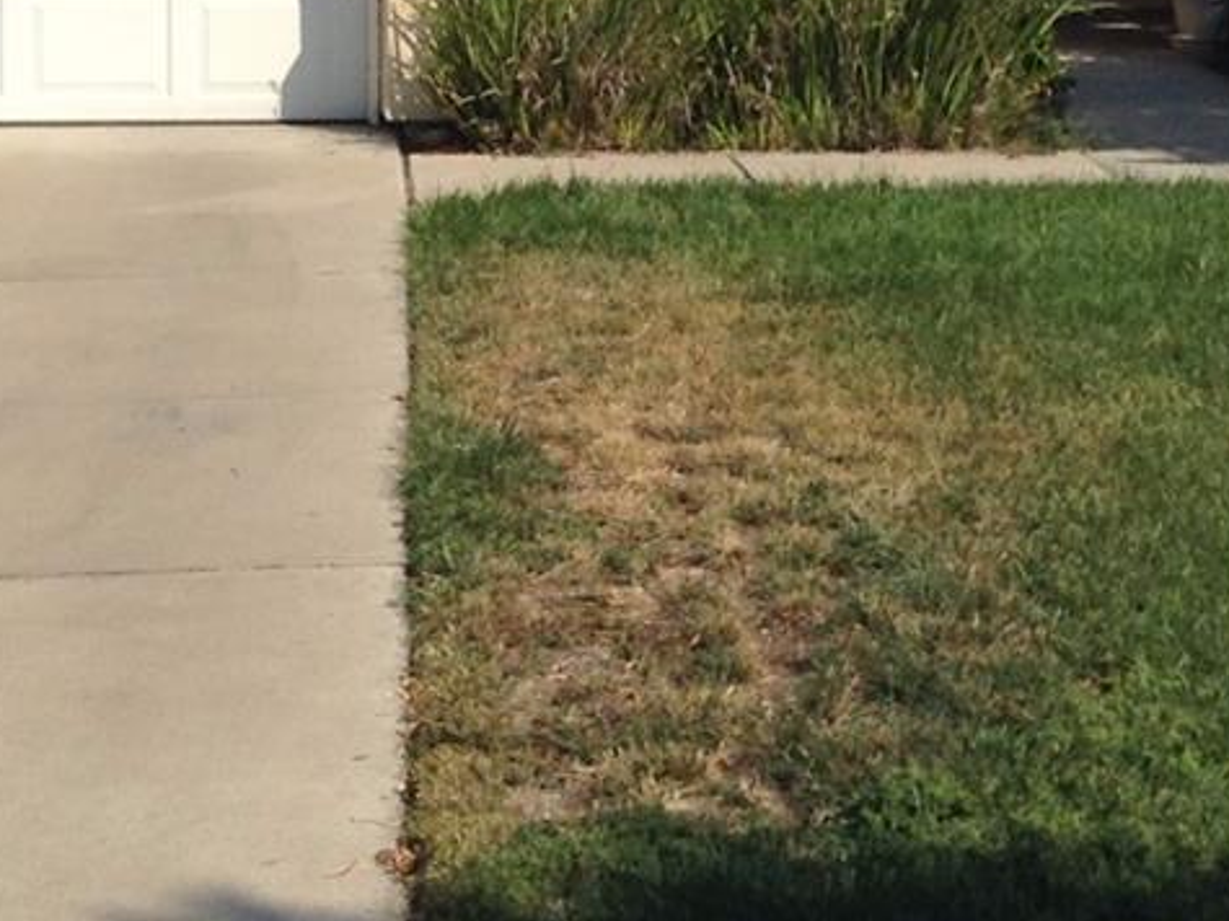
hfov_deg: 18.9
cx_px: 515
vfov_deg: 14.1
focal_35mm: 104
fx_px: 3691
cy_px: 54
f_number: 2.4
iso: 25
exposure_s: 1/1869
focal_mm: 3.3
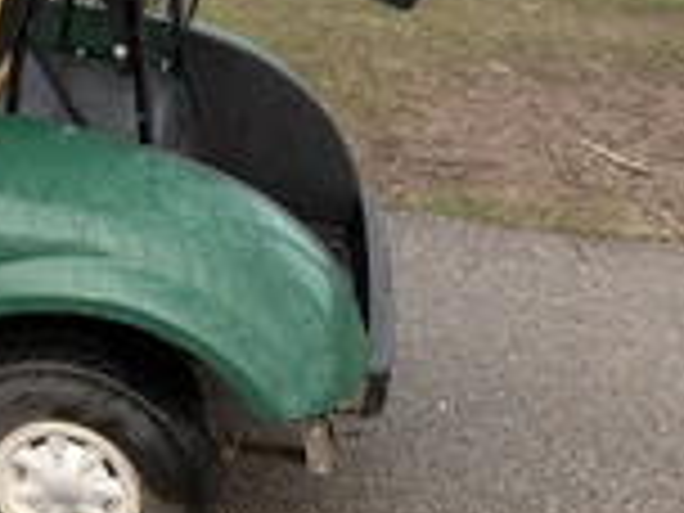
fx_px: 1245
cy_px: 27
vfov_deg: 22.6
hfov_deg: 27.5
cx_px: -108
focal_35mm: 63
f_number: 1.78
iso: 80
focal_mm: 6.76
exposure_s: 1/150
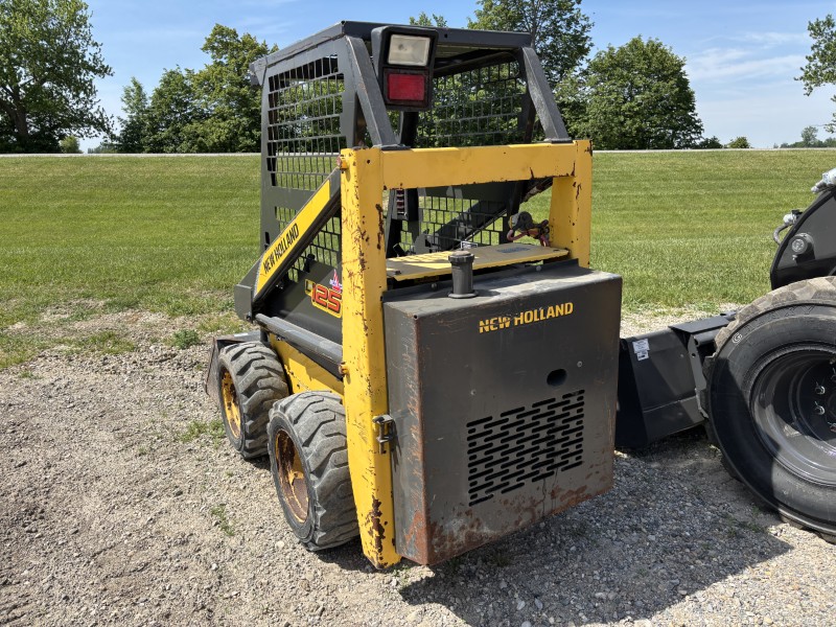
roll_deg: +0.1
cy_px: 314
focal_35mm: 26
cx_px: 418
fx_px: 628
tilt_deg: -14.2
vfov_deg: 53.1
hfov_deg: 67.3
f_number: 1.6
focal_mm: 5.96
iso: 50
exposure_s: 1/2105
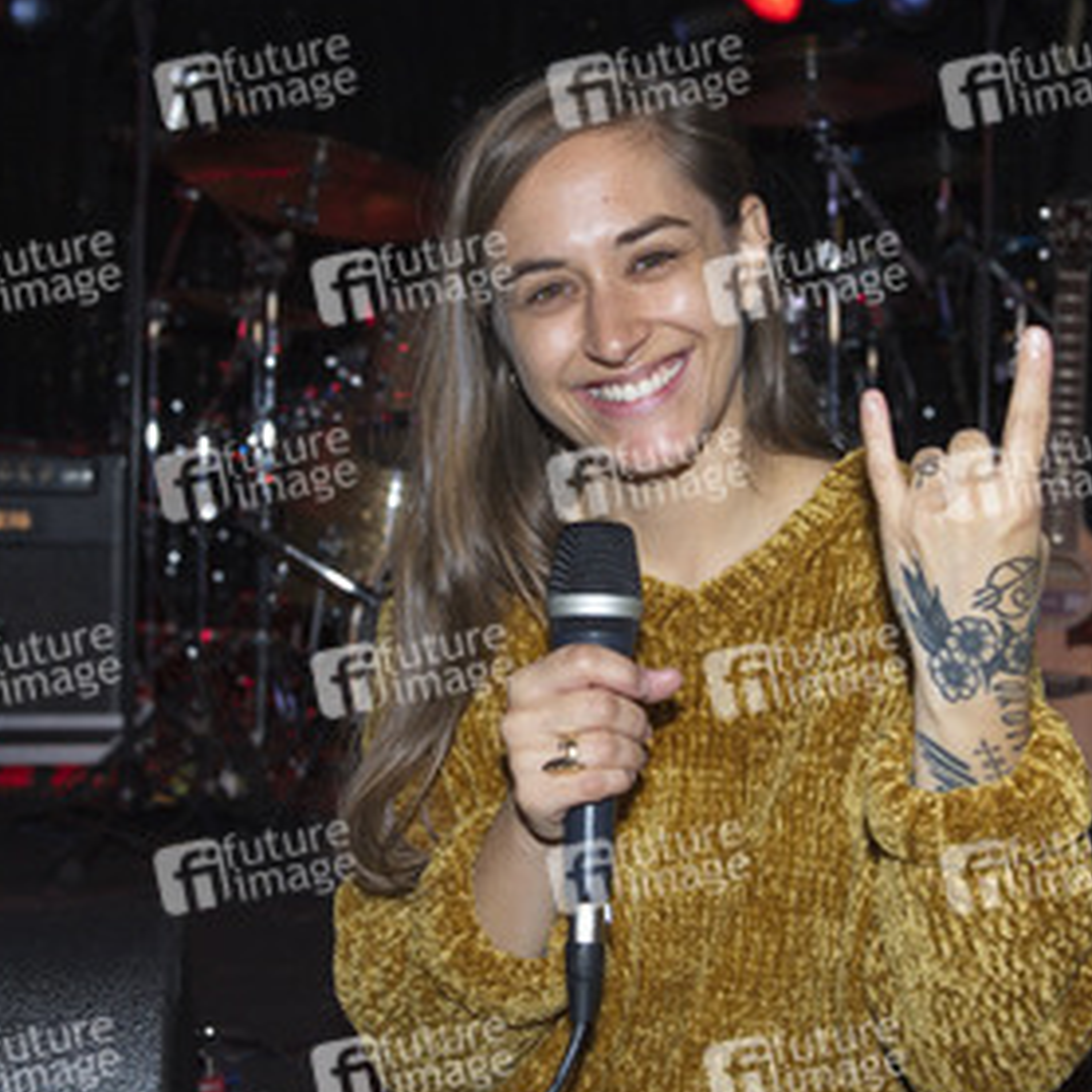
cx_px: 699
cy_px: 573
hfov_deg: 38.0
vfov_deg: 38.3
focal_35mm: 44
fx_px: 1570
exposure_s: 1/250
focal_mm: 32
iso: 800
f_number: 5
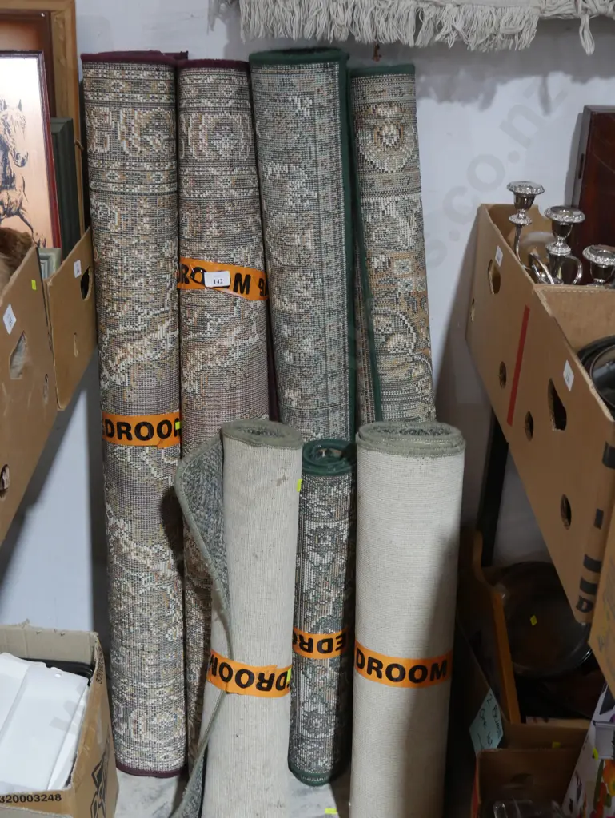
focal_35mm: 44
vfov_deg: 42.9
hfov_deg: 32.9
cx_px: 308
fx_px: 1041
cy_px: 409
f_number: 4.7
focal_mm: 22
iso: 1250
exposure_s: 1/60
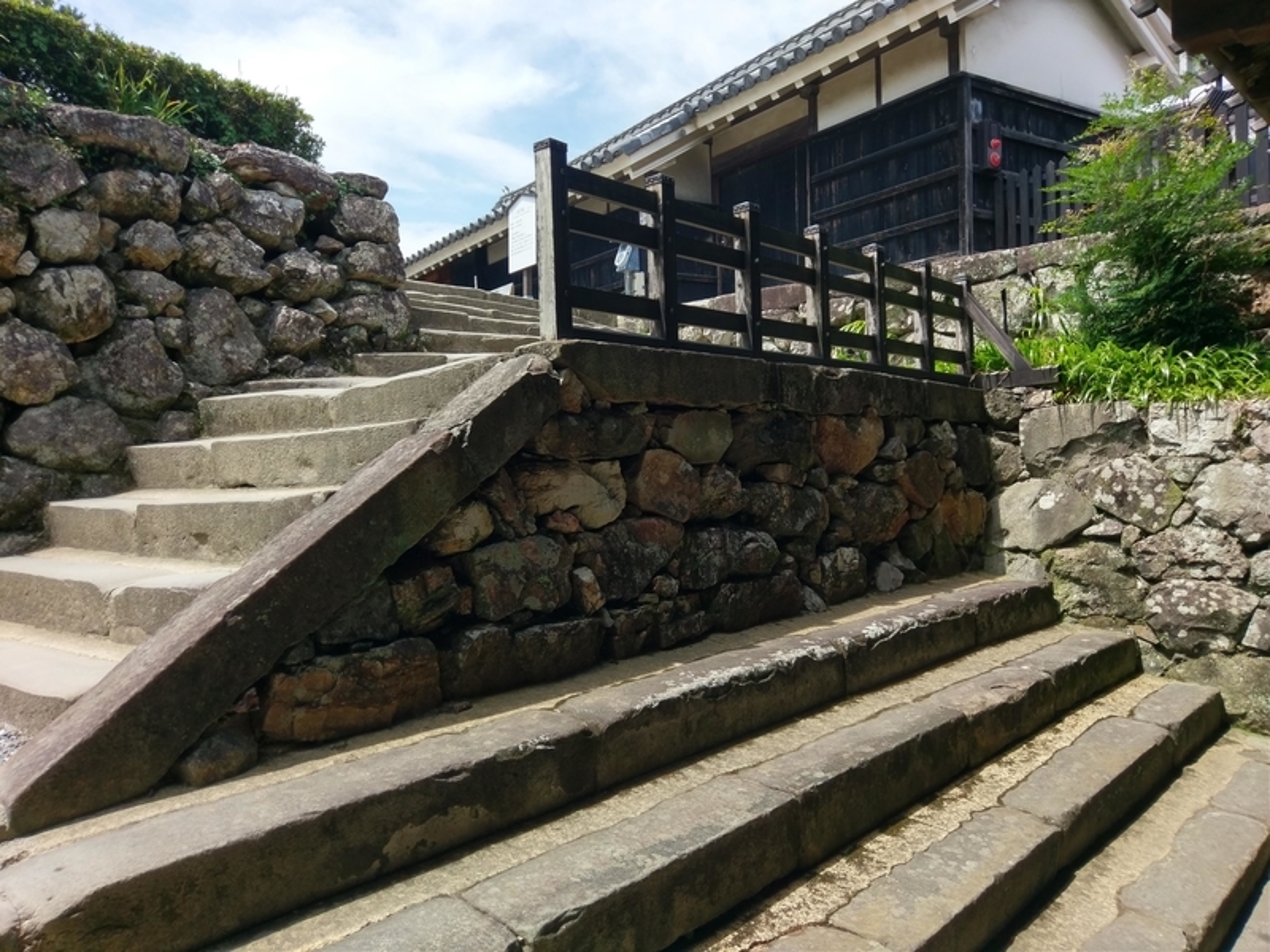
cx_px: 635
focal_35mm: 26
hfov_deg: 67.3
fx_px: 954
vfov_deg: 53.1
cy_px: 476
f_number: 1.8
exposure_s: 1/932
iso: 100
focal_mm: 4.58
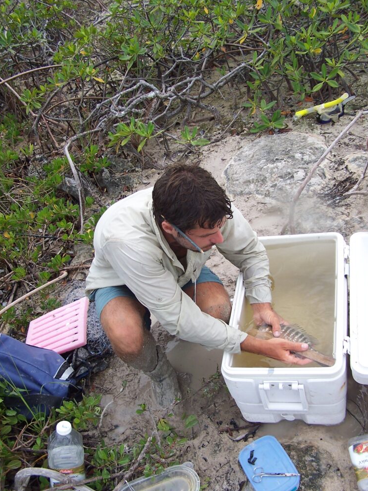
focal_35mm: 39
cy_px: 247
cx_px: 183
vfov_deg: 47.9
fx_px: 553
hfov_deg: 36.8
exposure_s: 1/500
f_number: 2.8
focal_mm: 6.3
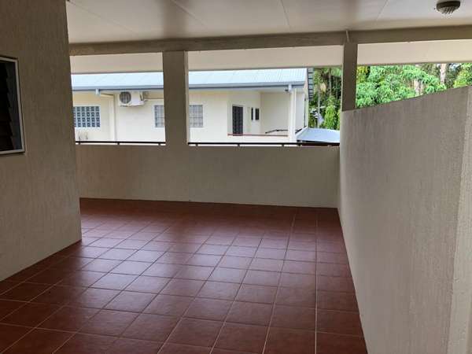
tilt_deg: -7.6
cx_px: 236
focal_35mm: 28
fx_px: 382
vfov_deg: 49.7
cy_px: 177
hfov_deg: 63.4
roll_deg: +0.2
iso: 20
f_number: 1.8
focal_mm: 4
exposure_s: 1/353
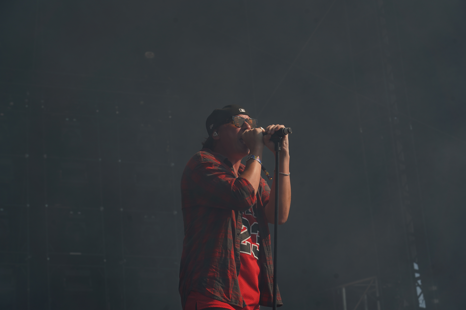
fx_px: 1359
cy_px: 155
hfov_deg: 19.5
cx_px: 233
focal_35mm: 105
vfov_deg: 13.0
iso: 100
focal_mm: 105
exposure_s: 1/500
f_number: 8
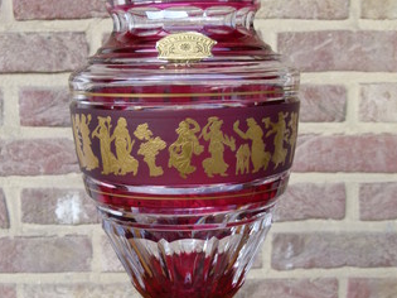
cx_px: 200
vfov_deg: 21.8
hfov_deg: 29.0
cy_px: 197
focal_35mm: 67
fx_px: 768
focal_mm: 8.7
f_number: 3.2
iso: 125
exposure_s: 1/60
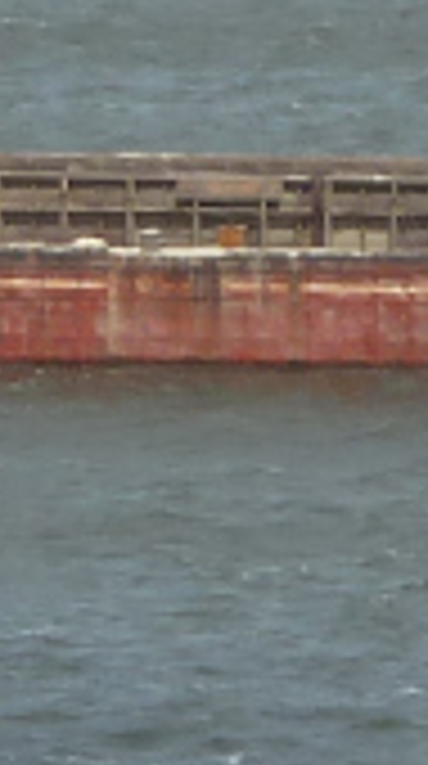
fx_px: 16242
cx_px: -342
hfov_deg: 1.5
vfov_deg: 2.7
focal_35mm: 801
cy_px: 124
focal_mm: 15.8
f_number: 4.3
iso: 80
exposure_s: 1/400
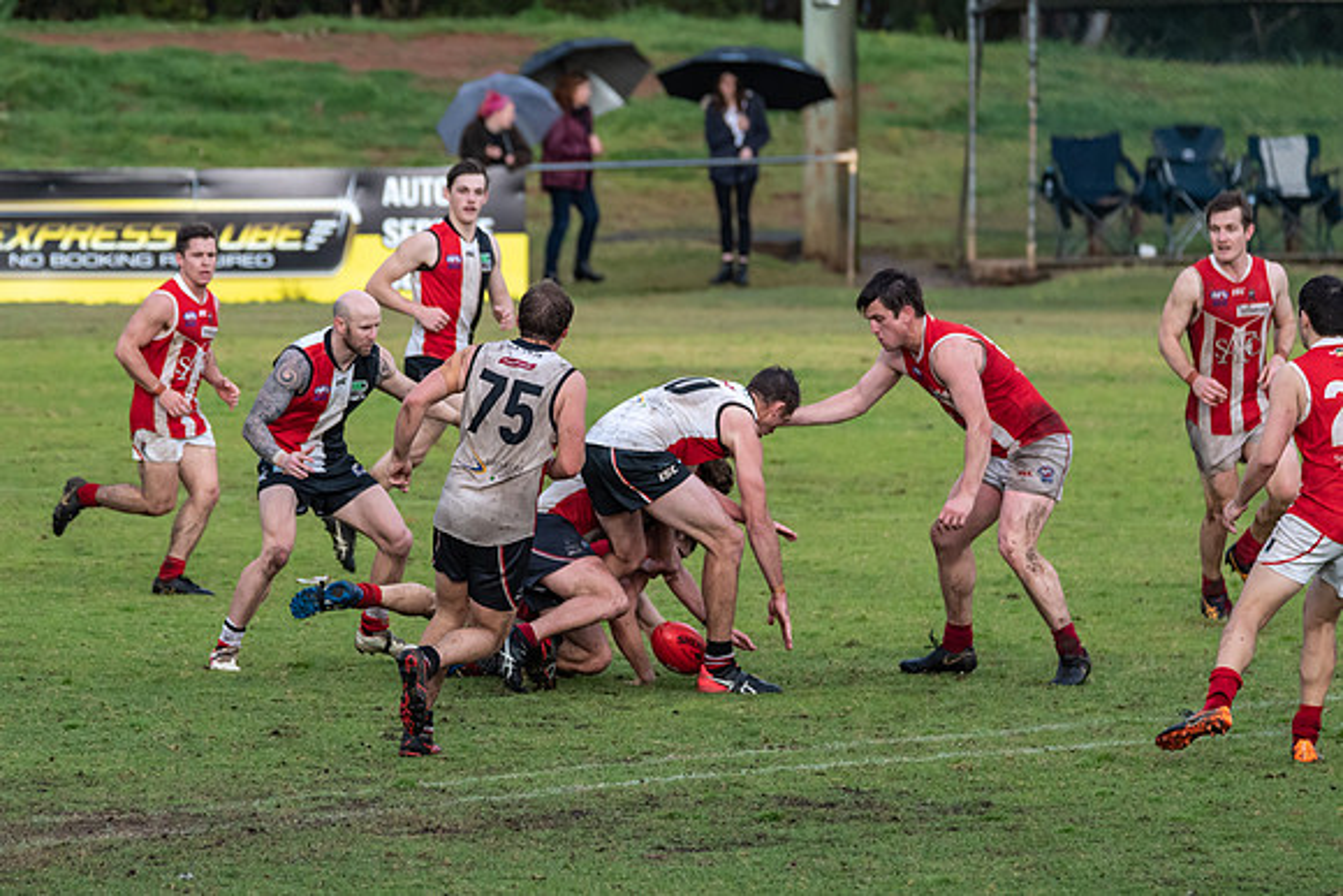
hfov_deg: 4.0
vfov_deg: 2.7
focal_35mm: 512
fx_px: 19100
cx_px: 627
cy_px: 476
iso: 1250
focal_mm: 320
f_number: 7.1
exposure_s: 1/1250
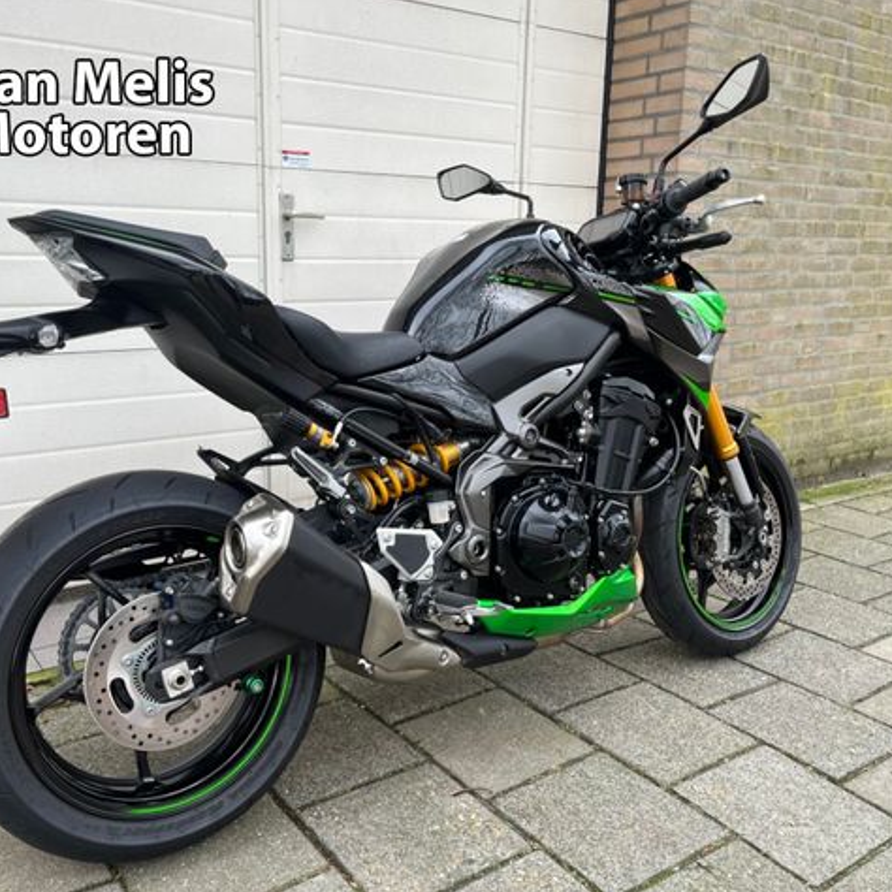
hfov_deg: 52.3
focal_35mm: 31
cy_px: 444
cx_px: 373
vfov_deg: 52.5
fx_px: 904
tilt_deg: -13.1
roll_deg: -2.0
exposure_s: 1/121
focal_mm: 5.1
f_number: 1.6
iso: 50
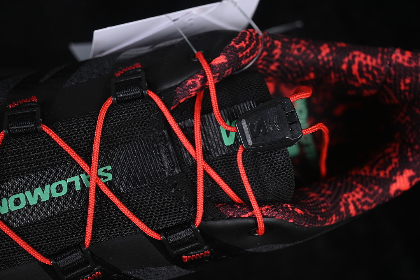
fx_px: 875
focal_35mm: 75
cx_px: 210
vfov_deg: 18.2
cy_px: 140
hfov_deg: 27.0
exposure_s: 1/50
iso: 160
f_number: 6.3
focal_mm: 50
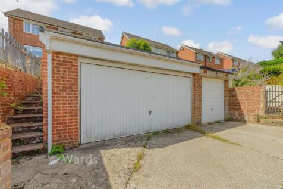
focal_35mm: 14
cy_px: 94
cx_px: 142
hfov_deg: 104.3
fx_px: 110
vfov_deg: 81.2
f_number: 8
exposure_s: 1/320
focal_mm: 14
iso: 100
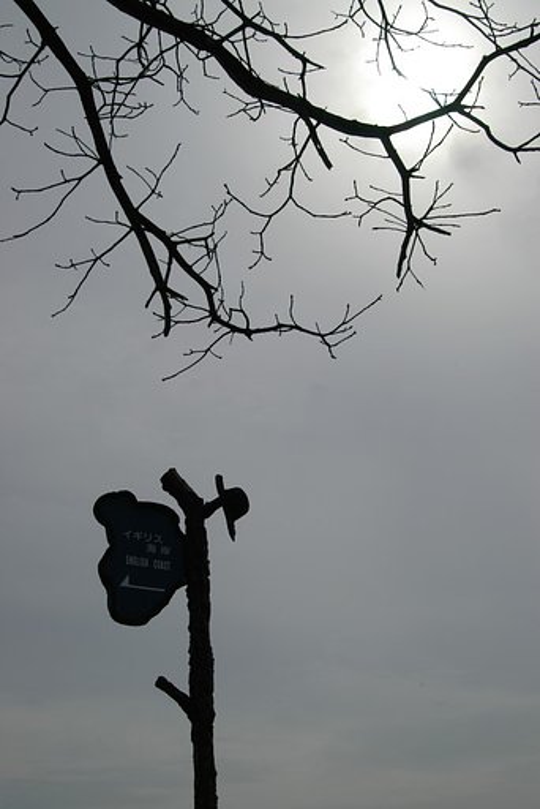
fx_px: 944
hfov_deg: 31.9
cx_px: 270
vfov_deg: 46.4
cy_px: 404
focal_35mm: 42
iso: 200
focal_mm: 28
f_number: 13
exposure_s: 1/1600
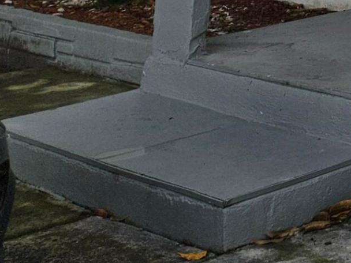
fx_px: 1105
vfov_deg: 11.9
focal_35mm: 109
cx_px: 811
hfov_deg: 13.7
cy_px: -281
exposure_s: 1/957
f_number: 1.8
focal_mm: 5.4
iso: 25
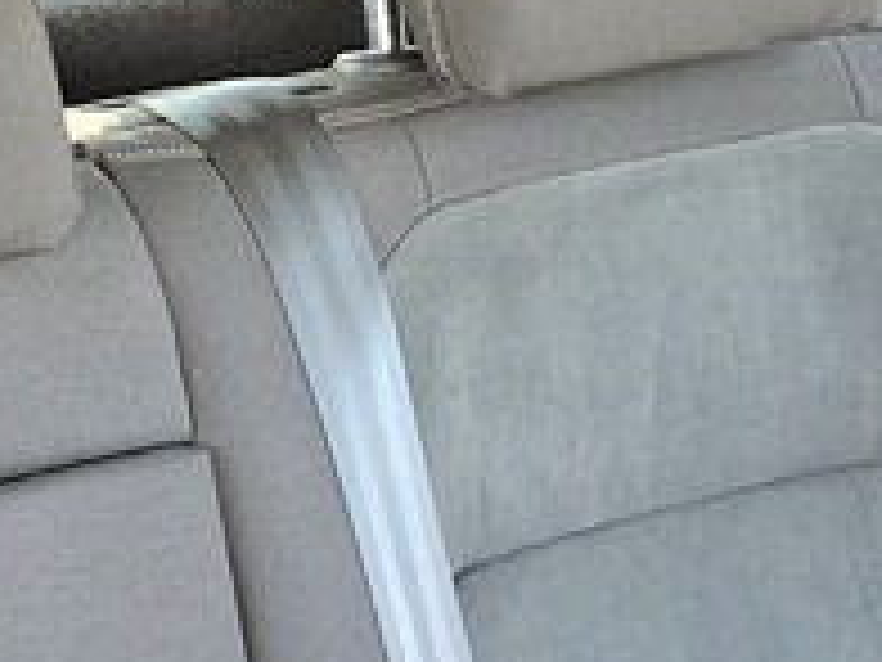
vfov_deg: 10.9
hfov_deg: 16.0
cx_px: -54
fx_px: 3058
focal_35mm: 120
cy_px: 1450
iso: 1000
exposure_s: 1/120
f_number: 1.7
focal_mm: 6.3
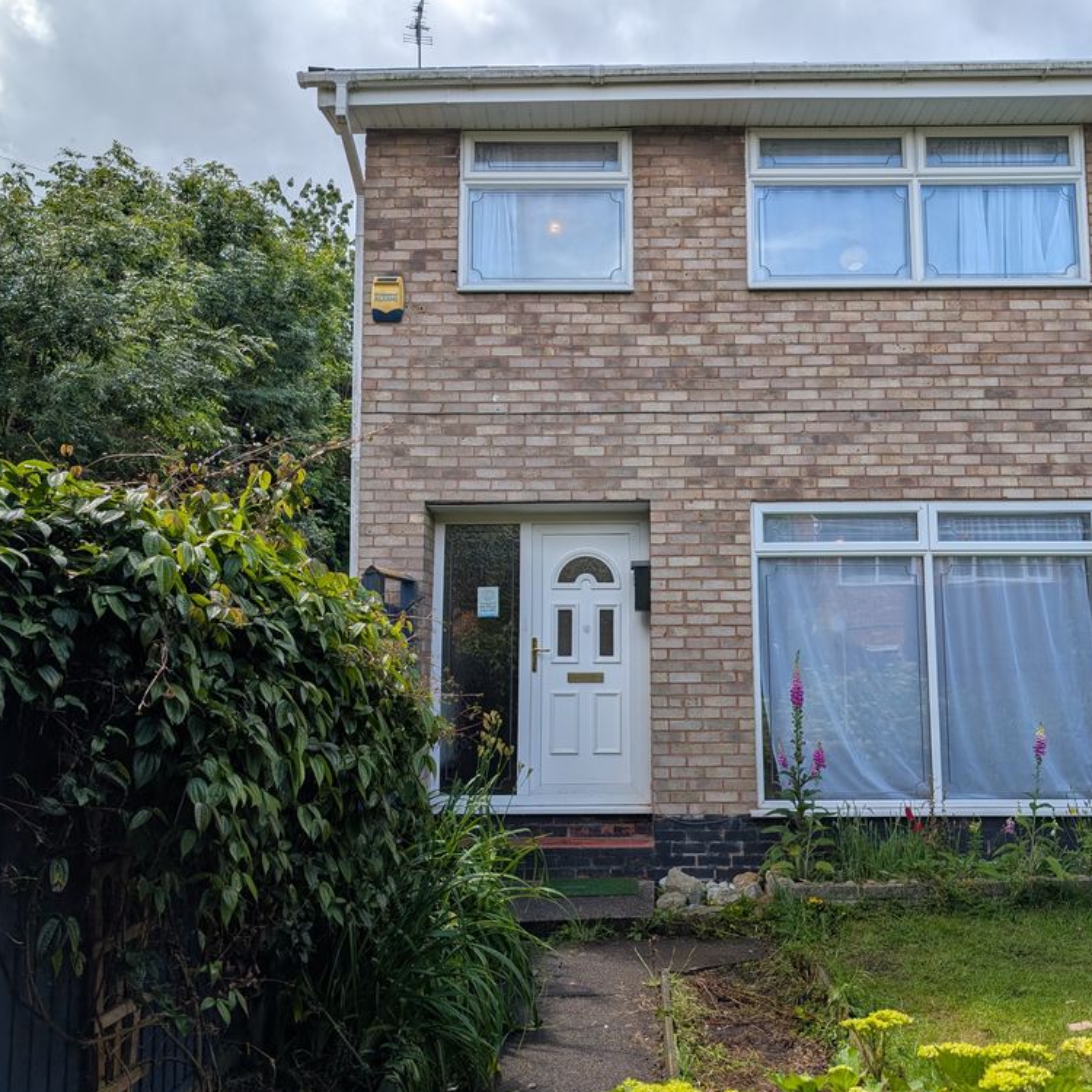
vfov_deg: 55.6
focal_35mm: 29
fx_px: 1035
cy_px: 555
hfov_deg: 55.5
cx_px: 601
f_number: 1.68
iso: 13
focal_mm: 6.9
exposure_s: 1/882
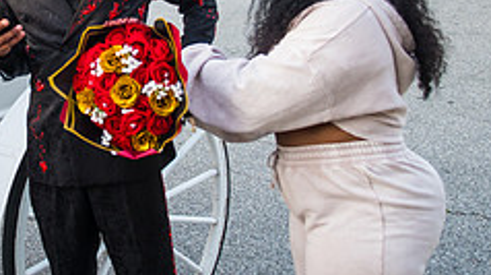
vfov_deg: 16.0
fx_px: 962
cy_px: 16
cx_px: 97
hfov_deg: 28.0
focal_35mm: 74
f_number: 3.7
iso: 800
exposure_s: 1/125
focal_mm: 28
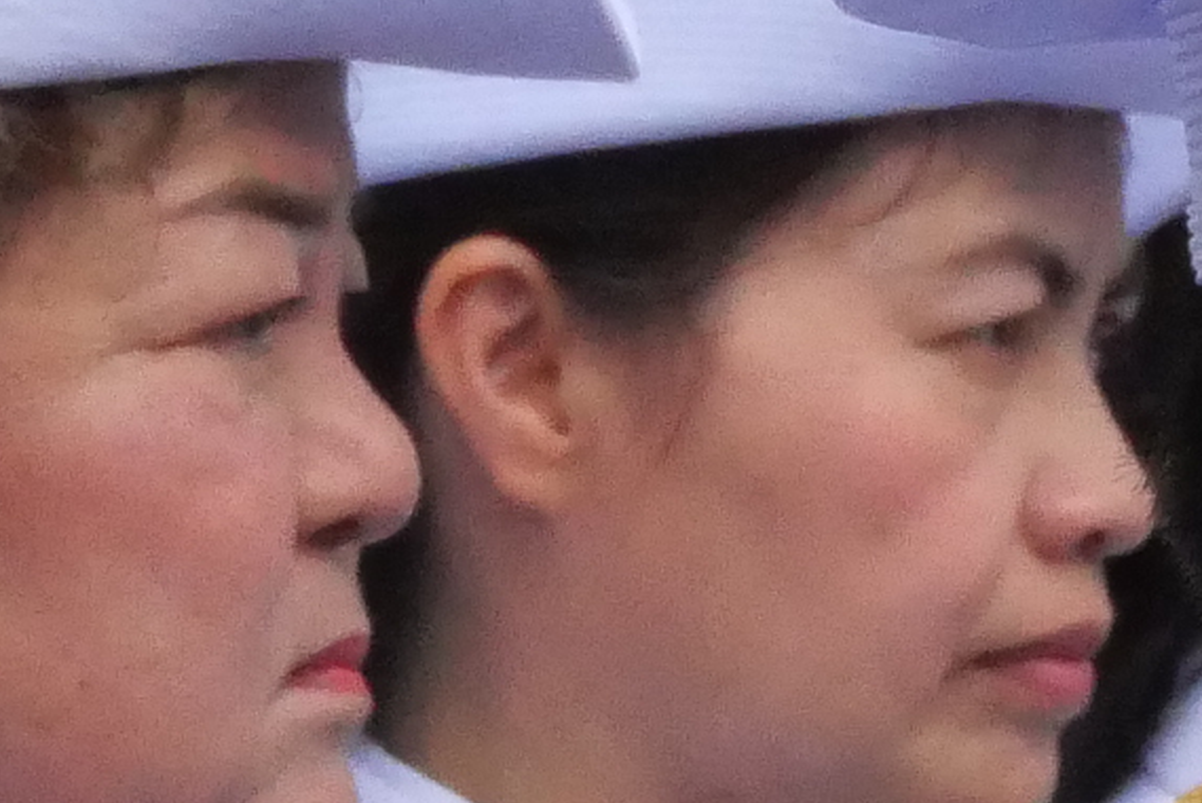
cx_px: -2503
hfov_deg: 2.7
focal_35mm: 744
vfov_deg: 1.8
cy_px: 972
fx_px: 24853
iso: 3200
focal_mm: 55
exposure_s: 1/1600
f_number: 14
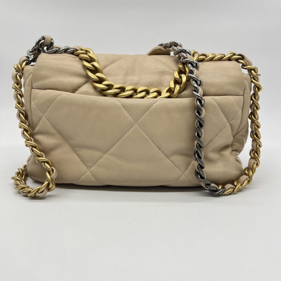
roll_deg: -0.8
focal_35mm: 31
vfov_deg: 52.3
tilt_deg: -12.1
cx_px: 141
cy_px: 119
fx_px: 285
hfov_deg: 52.5
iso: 32
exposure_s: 1/112
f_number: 1.5
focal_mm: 5.7
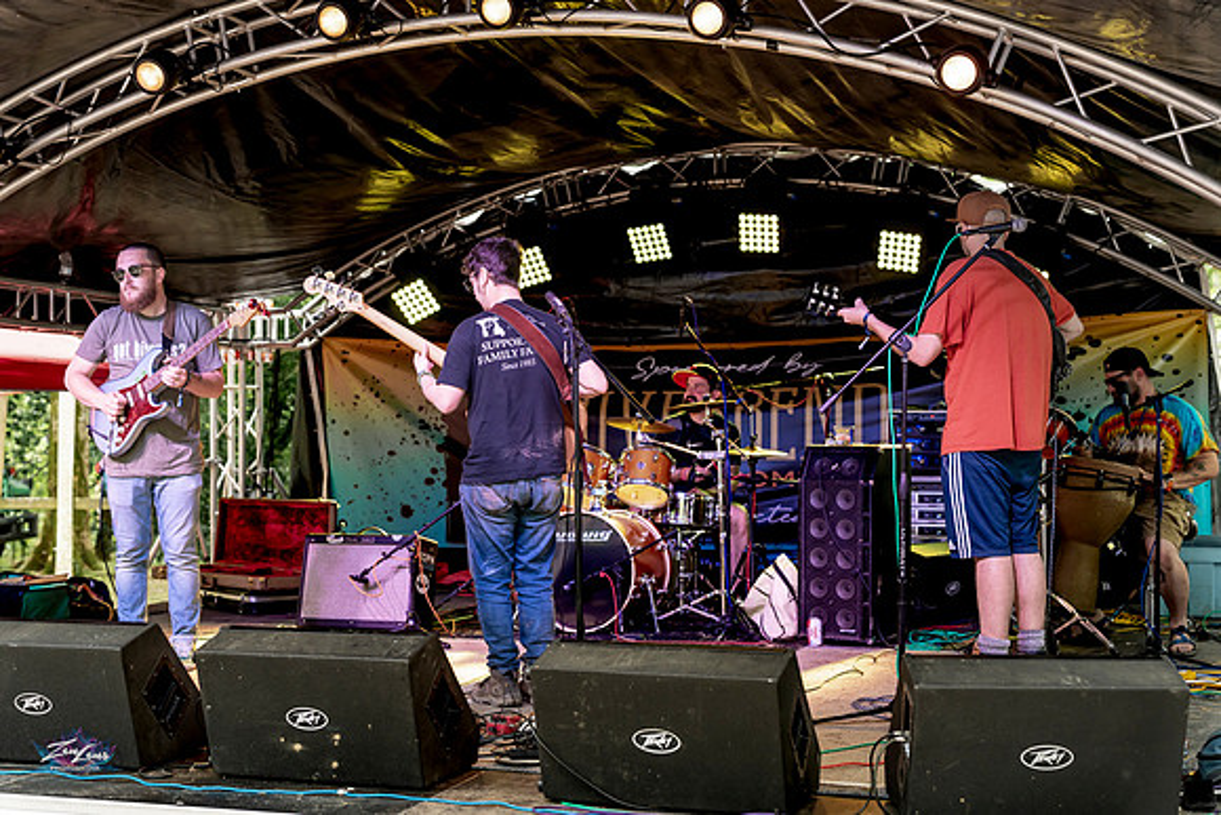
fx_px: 1628
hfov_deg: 41.1
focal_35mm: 48
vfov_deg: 28.1
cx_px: 610
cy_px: 408
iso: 1250
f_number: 2.8
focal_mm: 48
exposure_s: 1/400
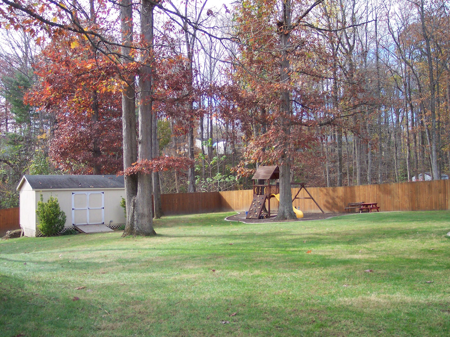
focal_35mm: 38
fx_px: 494
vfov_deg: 37.7
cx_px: 225
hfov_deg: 49.0
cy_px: 168
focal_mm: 8
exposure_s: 1/350
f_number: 2.8
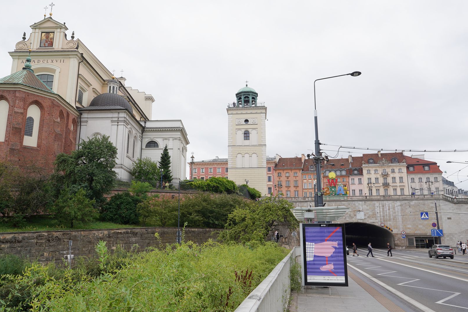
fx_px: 390
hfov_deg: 61.9
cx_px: 220
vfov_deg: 43.6
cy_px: 149
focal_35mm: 30
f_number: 11
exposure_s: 1/100
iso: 100
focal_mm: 24
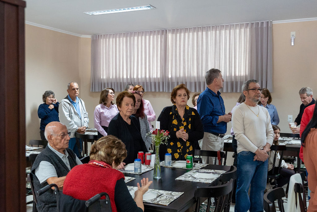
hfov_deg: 49.8
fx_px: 341
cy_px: 106
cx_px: 152
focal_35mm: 39
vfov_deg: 34.4
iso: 1250
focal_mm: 24
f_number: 2.8
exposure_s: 1/160
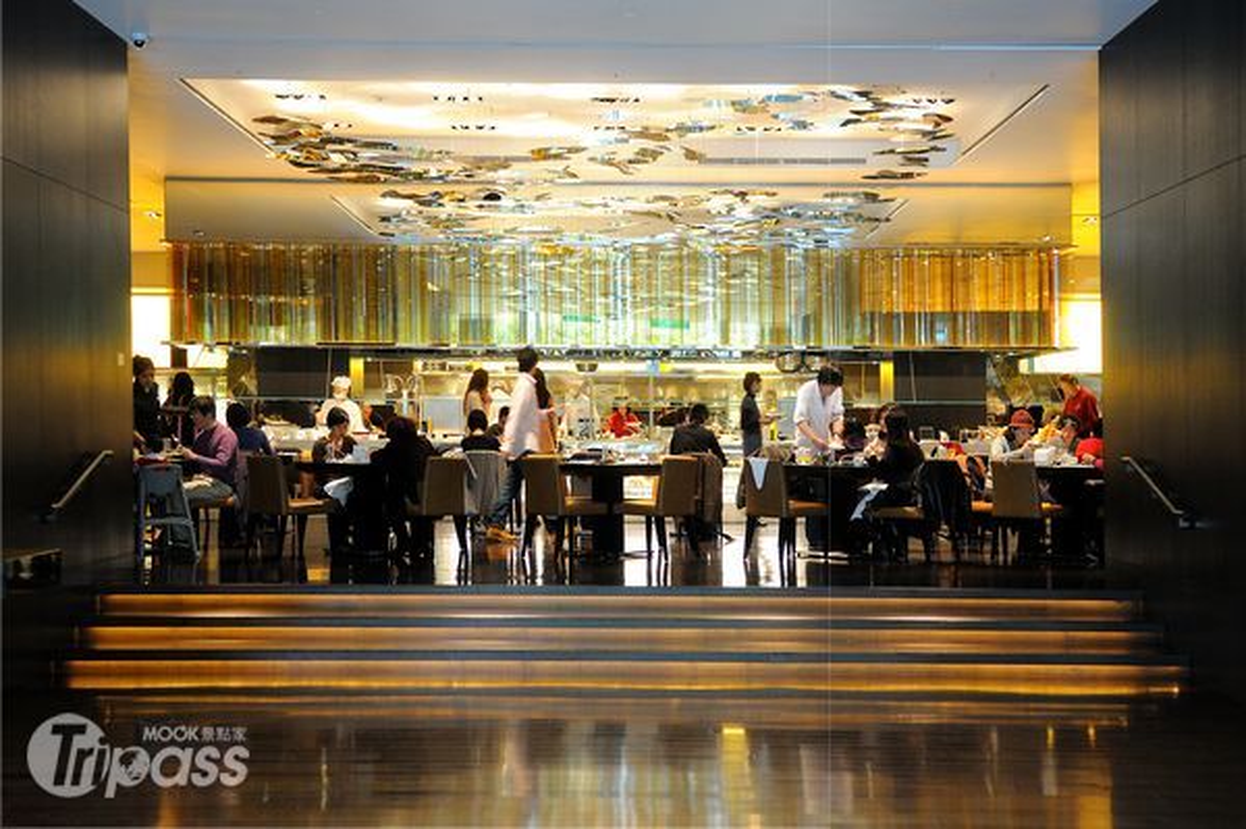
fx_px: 1608
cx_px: 623
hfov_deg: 42.4
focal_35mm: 46
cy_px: 414
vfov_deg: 28.9
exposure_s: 1/30
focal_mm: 31
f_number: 3.2
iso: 1000
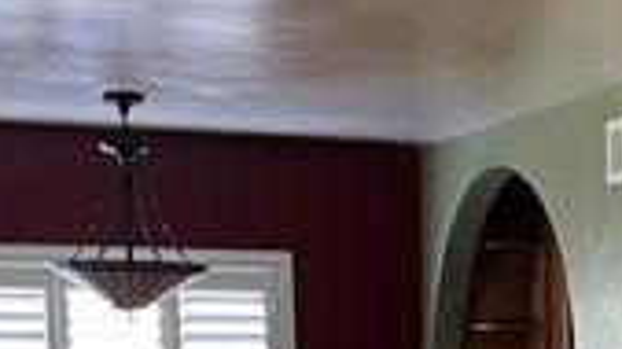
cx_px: 604
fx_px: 1764
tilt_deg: -8.4
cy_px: 636
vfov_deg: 10.6
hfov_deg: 19.5
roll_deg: +0.4
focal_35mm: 107
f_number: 1.5
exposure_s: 1/60
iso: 250
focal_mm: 5.7
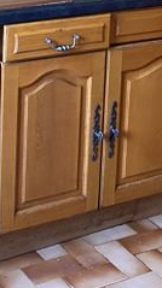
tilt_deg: -14.2
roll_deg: -1.5
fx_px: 727
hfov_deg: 12.5
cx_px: -22
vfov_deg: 21.2
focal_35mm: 95
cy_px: -41
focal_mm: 4.25
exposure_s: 1/60
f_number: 1.8
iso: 320
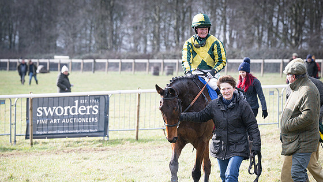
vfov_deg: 6.9
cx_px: 161
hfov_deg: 12.2
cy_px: 125
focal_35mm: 177
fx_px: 1516
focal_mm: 140
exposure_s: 1/1000
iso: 400
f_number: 5
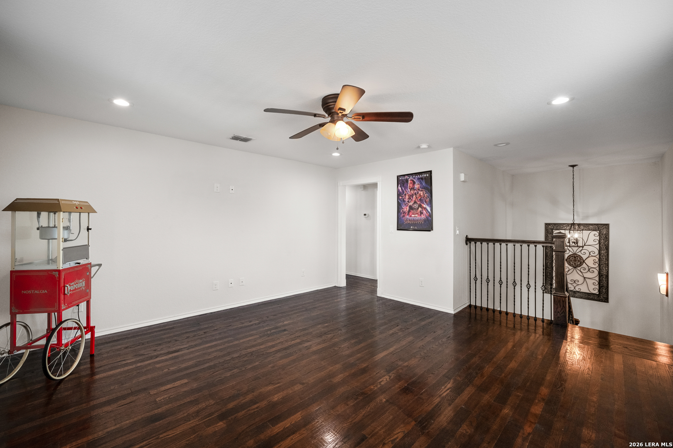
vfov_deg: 81.2
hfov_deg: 104.3
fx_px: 262
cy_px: 224
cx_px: 336
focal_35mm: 14
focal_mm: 9
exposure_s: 1/10
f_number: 7.1
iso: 500
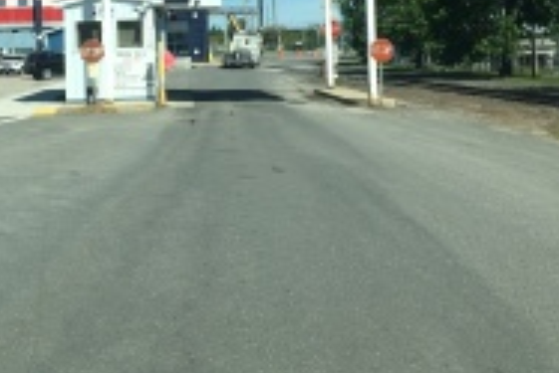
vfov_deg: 22.4
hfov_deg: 33.7
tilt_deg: -1.6
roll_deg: +1.4
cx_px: 197
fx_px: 917
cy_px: 27
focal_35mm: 59
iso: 25
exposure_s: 1/1538
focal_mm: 4.15
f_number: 2.2
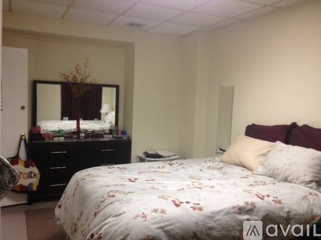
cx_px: 160
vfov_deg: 40.7
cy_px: 120
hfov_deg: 52.6
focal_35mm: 35
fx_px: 325
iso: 125
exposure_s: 1/20
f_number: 2.4
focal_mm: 4.28
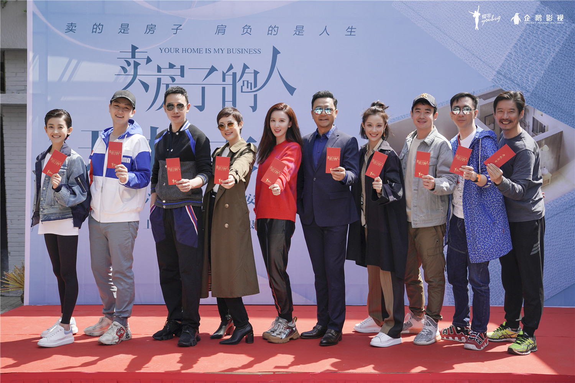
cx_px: 288
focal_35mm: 36
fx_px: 575
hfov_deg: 53.1
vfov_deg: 36.9
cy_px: 192
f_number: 5
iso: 200
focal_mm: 36
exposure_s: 1/1000
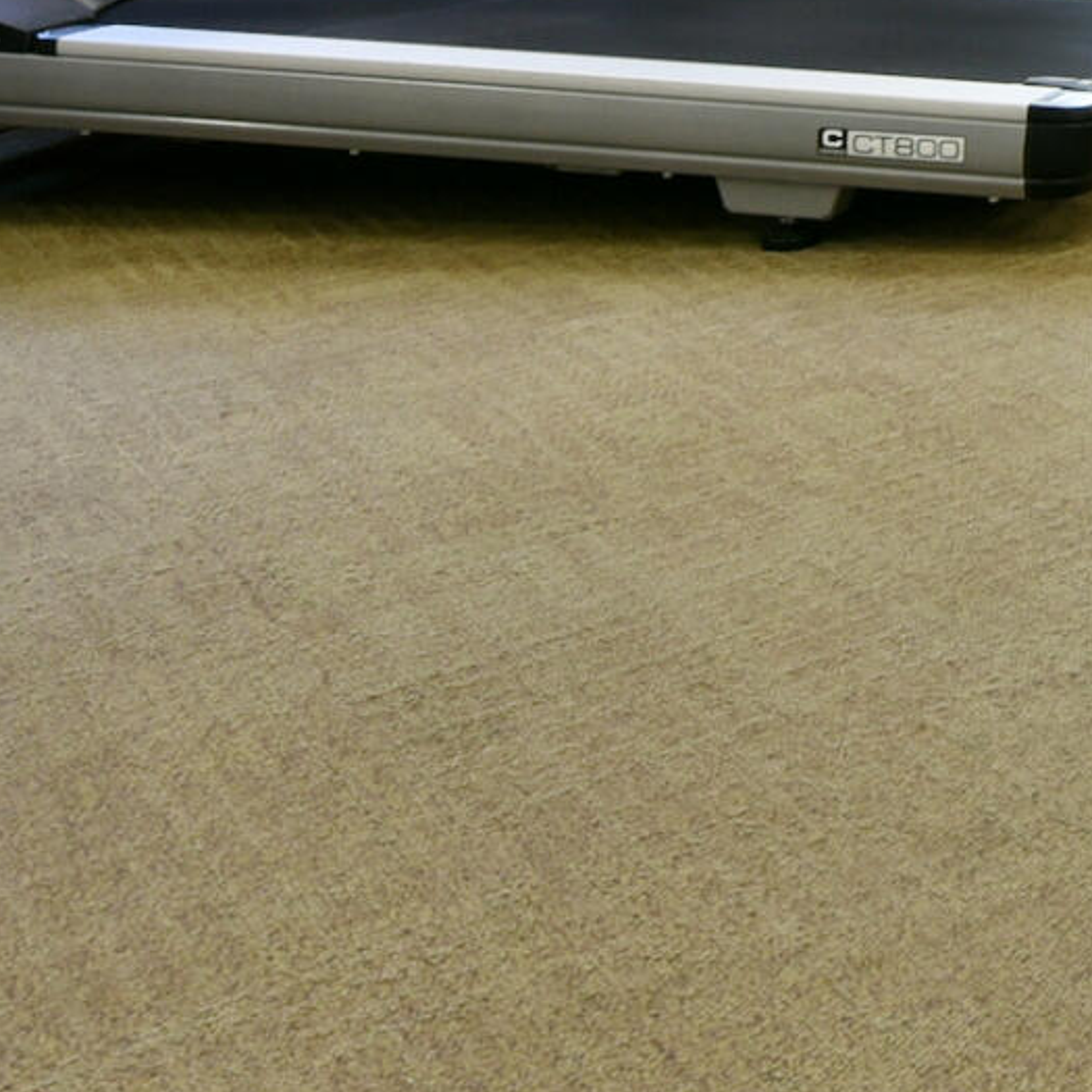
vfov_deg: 21.6
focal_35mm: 68
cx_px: 1839
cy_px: -511
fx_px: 2427
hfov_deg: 20.0
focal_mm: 14
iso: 800
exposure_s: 1/40
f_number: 9
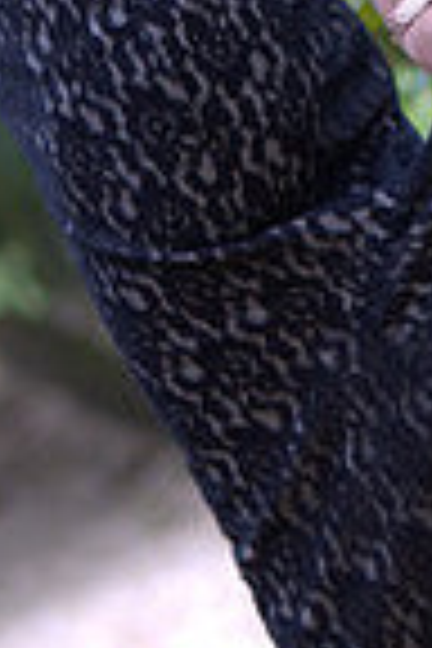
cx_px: 187
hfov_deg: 2.9
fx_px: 8459
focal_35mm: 470
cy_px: 108
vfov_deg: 4.4
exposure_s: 1/250
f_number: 2.8
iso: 100
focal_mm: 100
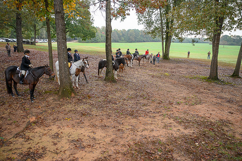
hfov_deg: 67.4
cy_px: 80
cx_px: 121
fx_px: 181
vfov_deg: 47.9
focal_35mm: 27
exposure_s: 1/250
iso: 2000
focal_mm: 27
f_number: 3.5
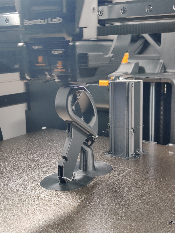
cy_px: 116
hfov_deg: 51.4
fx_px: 182
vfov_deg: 65.3
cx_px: 88
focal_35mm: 27
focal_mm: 4.75
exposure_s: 1/20
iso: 250
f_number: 1.65
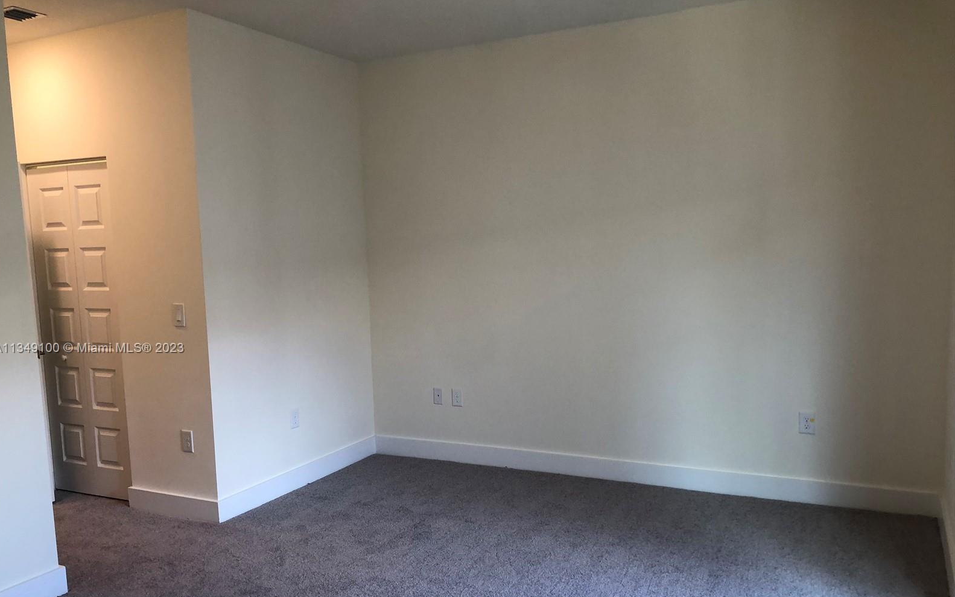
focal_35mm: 30
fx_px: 781
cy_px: 349
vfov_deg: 41.7
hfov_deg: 62.9
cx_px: 474
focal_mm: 4
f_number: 1.8
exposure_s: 1/30
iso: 25
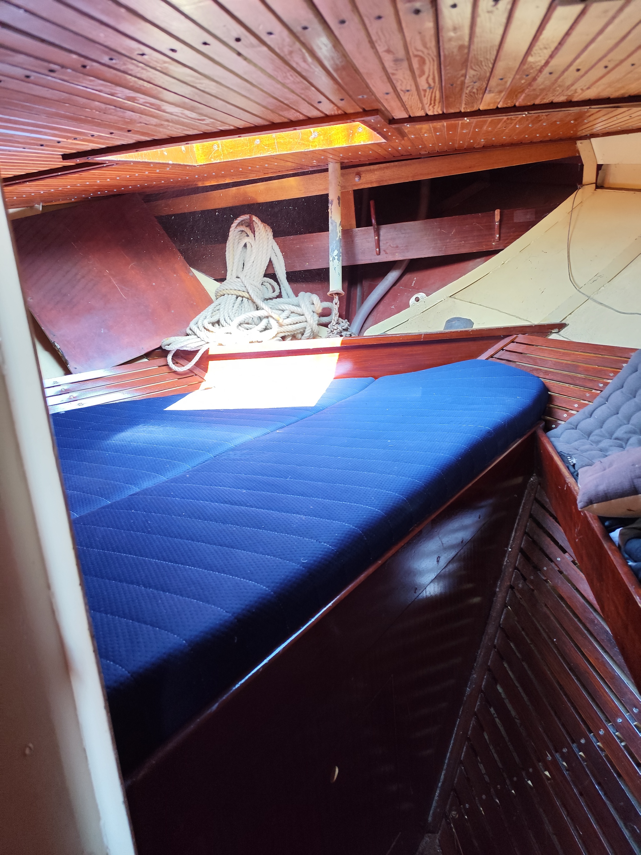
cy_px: 428
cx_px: 320
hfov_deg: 58.9
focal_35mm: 23
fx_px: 568
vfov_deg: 73.9
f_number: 1.65
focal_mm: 6.19
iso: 320
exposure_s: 1/50
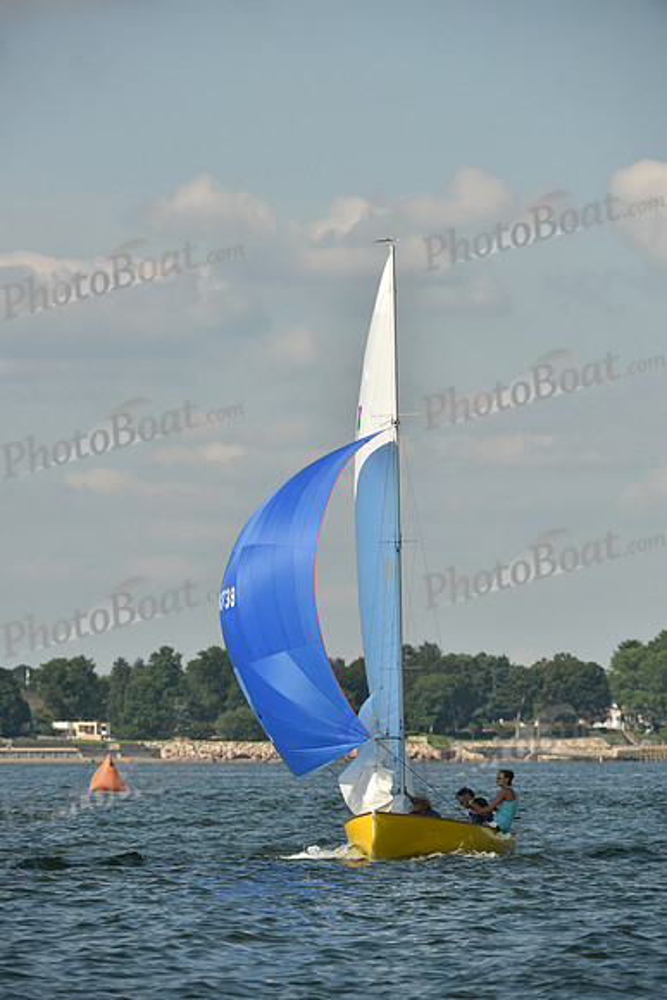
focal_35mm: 270
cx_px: 334
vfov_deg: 7.6
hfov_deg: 5.1
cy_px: 500
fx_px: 7499
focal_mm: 270
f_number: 7.1
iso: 250
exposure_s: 1/1250
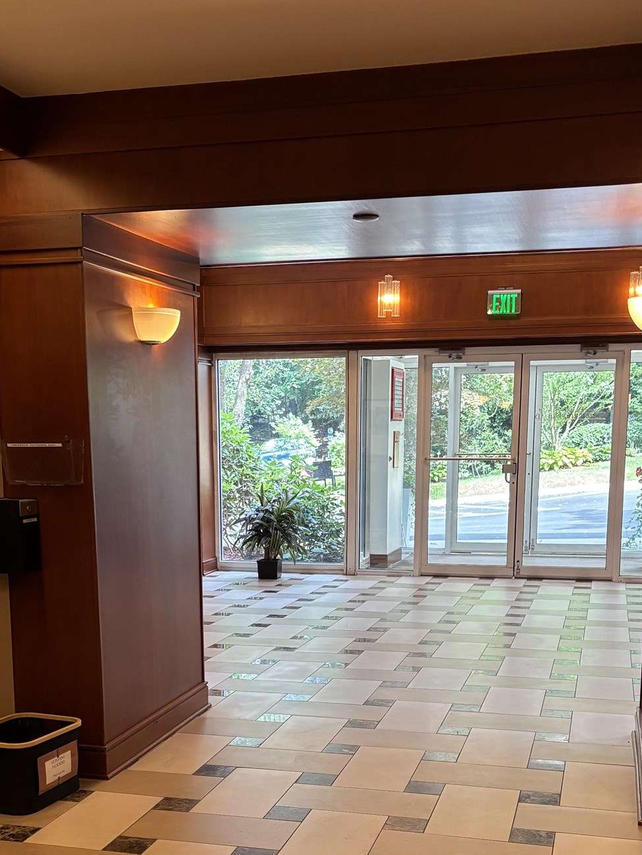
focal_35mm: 46
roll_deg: -0.8
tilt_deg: -11.3
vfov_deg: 40.1
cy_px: 640
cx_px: 290
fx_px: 1137
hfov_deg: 31.5
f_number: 1.6
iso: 160
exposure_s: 1/60
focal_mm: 5.96
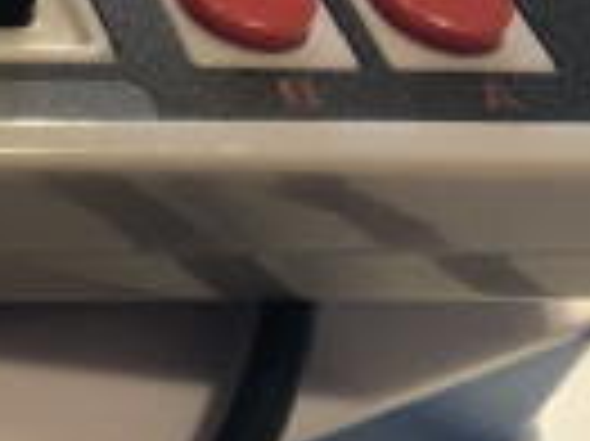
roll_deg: -8.2
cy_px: -369
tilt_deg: -35.4
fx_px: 2333
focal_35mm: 137
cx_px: -815
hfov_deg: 11.8
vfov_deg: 10.2
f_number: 1.8
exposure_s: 1/17
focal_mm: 4
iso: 64
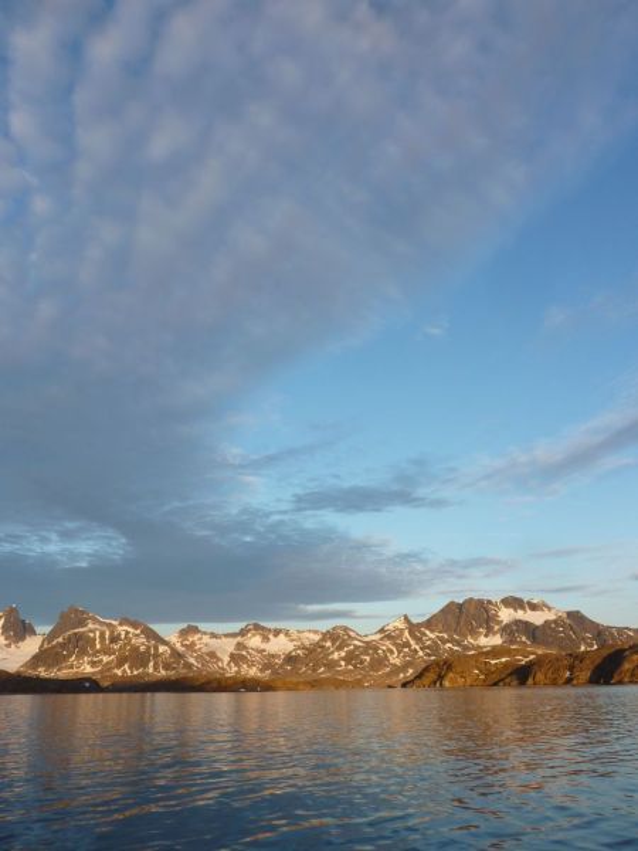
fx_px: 614
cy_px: 426
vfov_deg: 69.4
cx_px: 319
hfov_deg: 54.9
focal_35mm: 25
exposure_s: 1/160
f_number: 4
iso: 80
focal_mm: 4.1
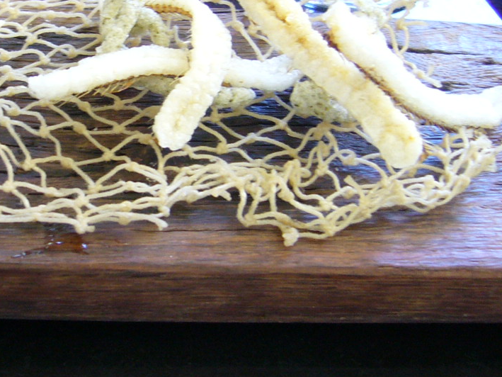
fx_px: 1146
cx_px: 60
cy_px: 107
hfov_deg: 24.1
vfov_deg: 18.6
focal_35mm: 79
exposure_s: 1/15
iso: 125
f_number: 2.8
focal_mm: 5.8
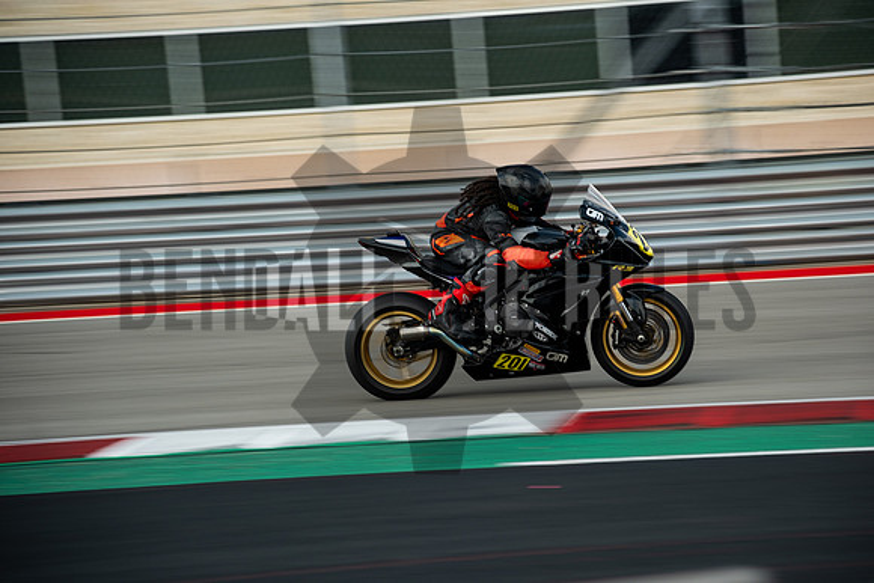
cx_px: 437
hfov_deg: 13.7
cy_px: 292
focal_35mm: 150
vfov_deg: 9.2
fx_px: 3642
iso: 160
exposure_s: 1/200
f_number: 5
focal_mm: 100
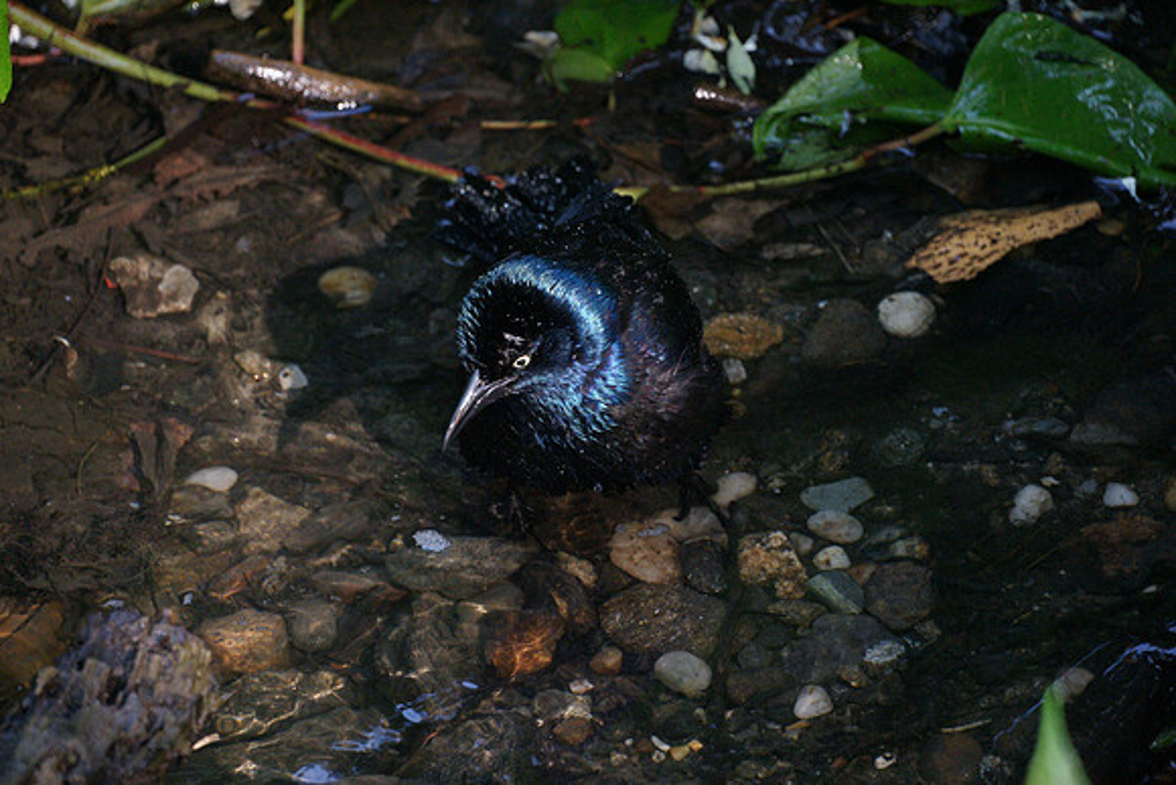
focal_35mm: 750
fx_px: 24505
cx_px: 588
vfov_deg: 1.8
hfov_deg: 2.7
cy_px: 392
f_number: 8
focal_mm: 500
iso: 1600
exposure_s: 1/200
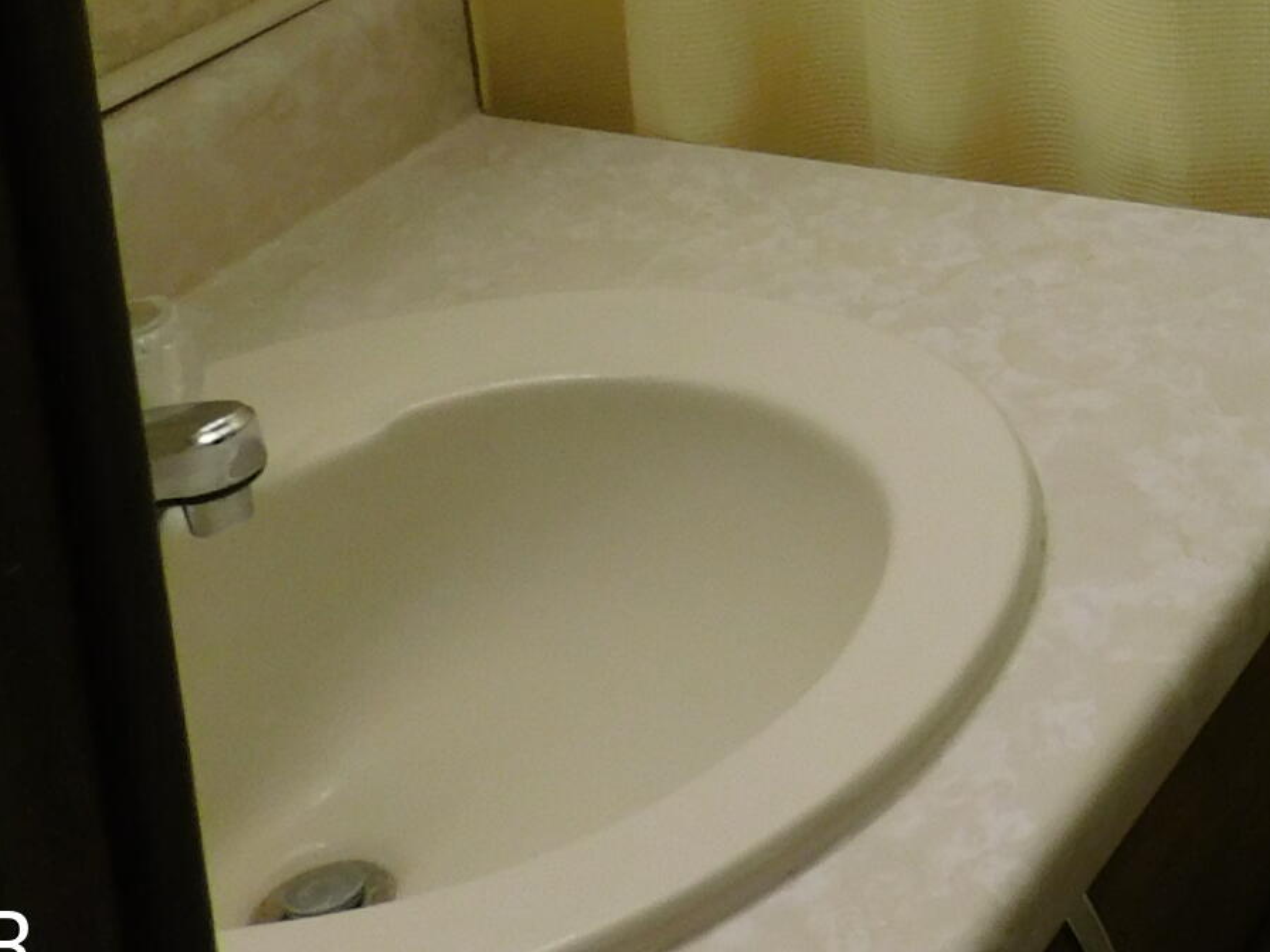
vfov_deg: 17.2
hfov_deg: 22.7
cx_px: 1626
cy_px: -503
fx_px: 2825
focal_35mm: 77
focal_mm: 4
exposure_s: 1/30
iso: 140
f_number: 3
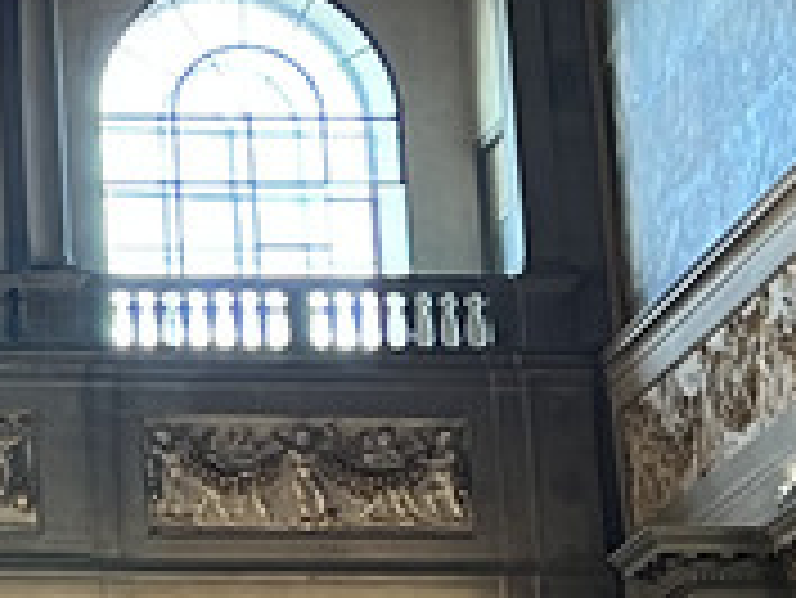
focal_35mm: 176
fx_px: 4050
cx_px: -522
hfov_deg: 10.7
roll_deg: +0.7
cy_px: 265
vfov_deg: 8.4
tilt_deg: +14.9
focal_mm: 5.7
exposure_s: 1/49
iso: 250
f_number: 1.5
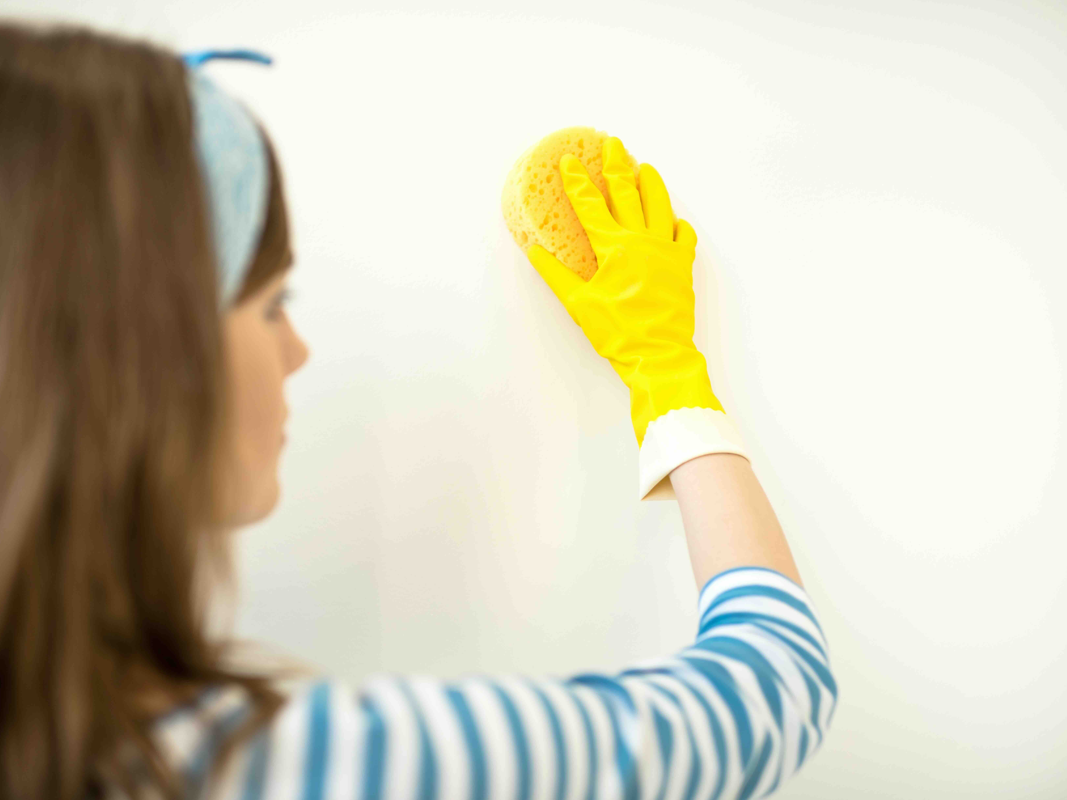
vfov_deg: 37.7
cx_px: 472
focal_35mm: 38
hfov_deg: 48.9
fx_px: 1171
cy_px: 401
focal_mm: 35
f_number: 2
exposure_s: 1/125
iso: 100
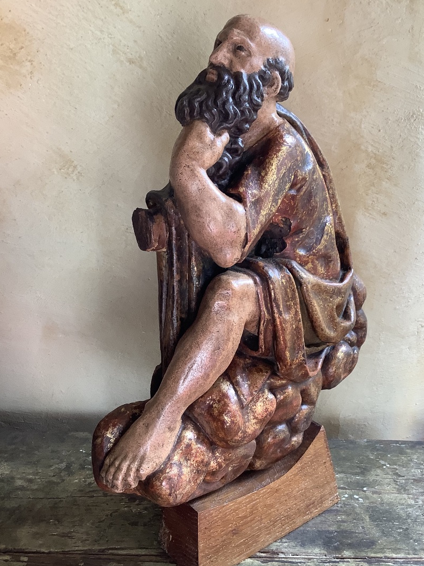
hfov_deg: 40.6
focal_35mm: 35
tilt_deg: -23.7
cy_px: 310
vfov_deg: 52.6
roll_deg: +0.0
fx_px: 572
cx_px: 237
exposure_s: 1/60
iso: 80
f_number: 2.4
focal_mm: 3.3
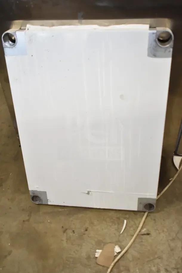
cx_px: 91
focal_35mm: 39
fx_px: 296
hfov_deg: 34.2
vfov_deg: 49.5
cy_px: 136
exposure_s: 1/40
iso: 1000
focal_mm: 26
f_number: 4
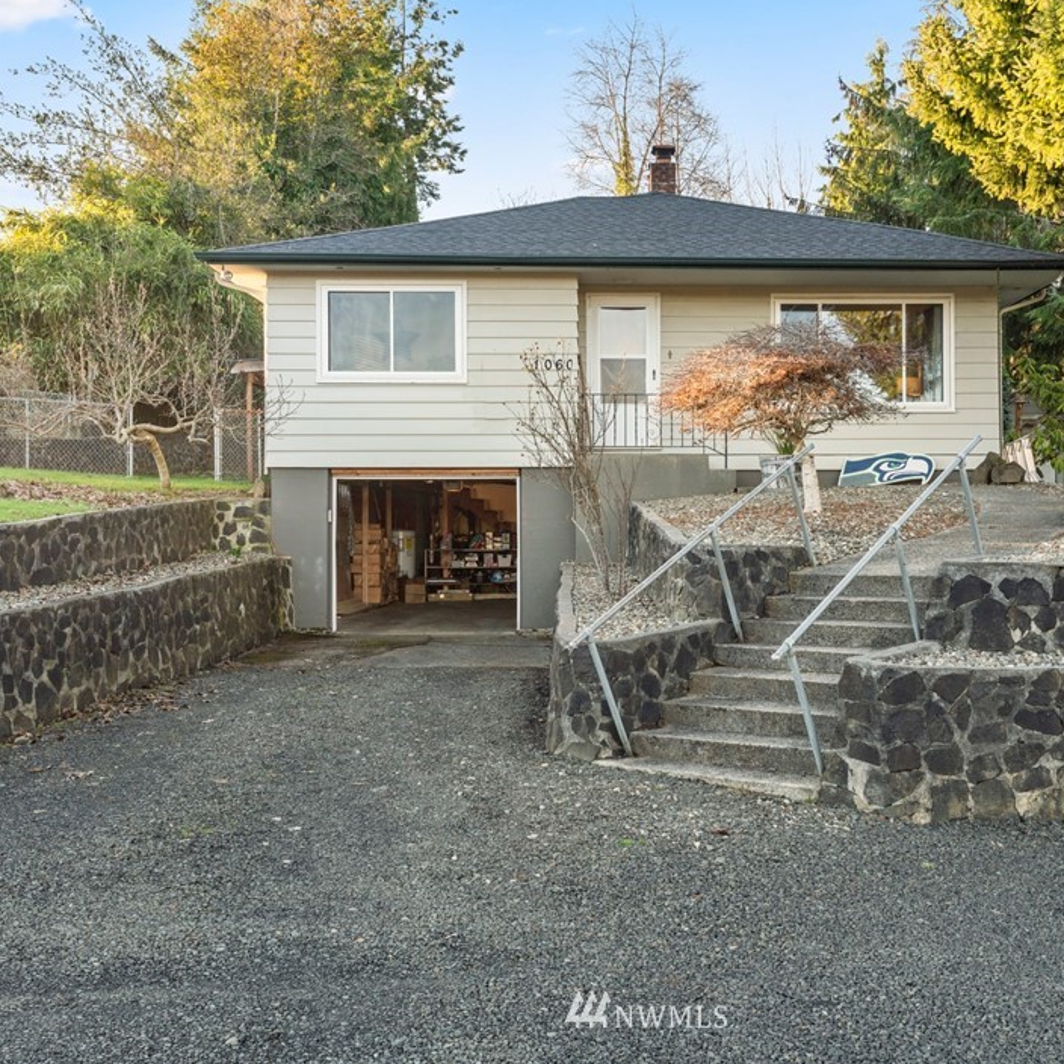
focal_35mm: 38
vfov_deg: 43.9
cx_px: 651
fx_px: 1321
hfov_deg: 43.6
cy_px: 521
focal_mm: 29
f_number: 8
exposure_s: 1/100
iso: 320
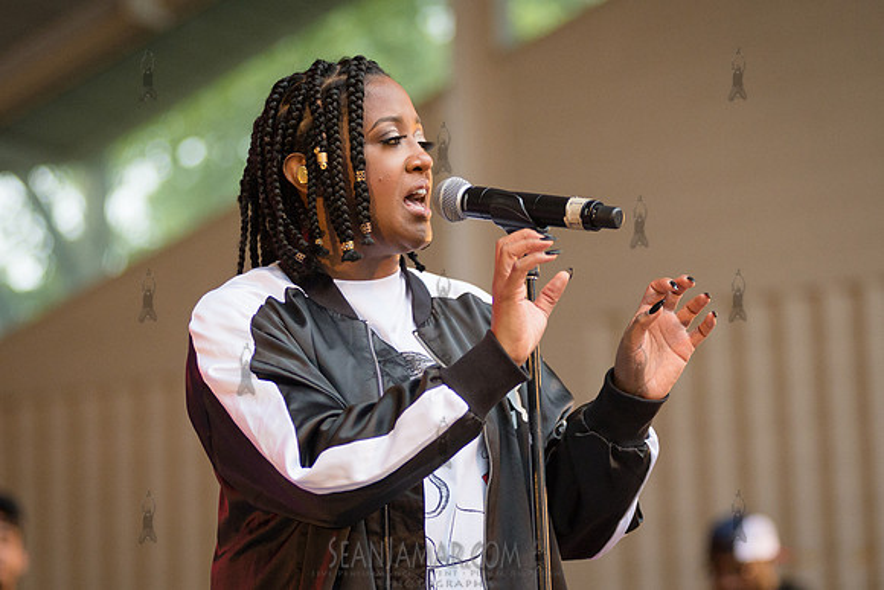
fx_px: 3184
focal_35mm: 130
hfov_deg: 15.8
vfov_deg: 10.6
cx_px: 402
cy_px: 294
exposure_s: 1/400
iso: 2500
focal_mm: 105
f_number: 2.8
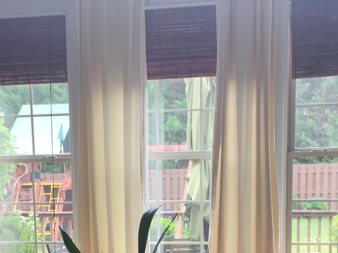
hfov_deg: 27.3
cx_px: 138
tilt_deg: -8.4
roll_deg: +0.9
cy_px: 278
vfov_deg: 19.8
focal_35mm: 71
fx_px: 693
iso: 50
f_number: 2.2
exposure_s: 1/120
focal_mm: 4.15
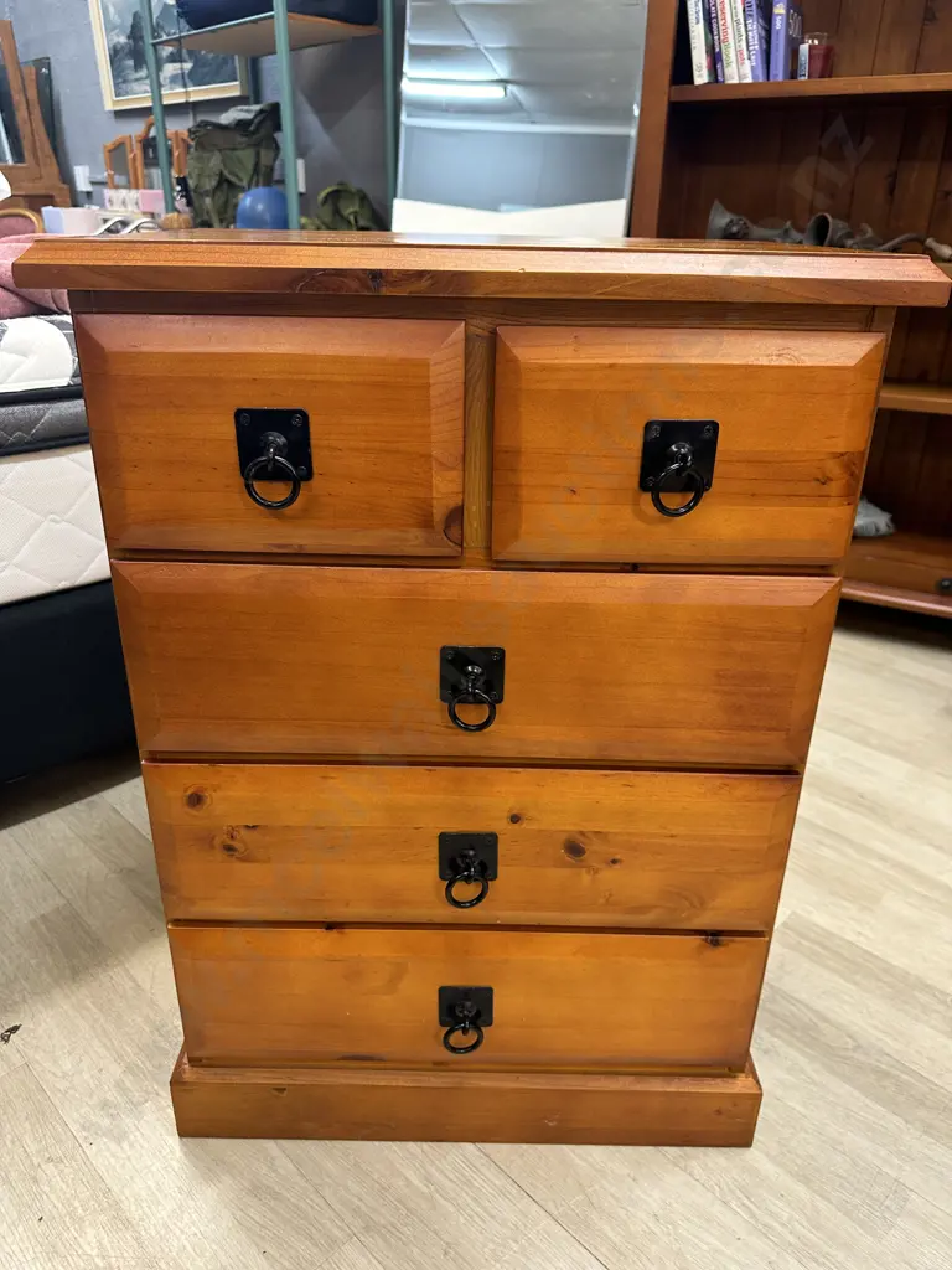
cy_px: 635
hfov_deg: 56.8
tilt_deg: -24.0
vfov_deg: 71.6
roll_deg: -1.1
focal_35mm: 24
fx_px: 880
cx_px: 476
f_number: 1.78
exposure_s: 1/50
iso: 160
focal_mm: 6.86
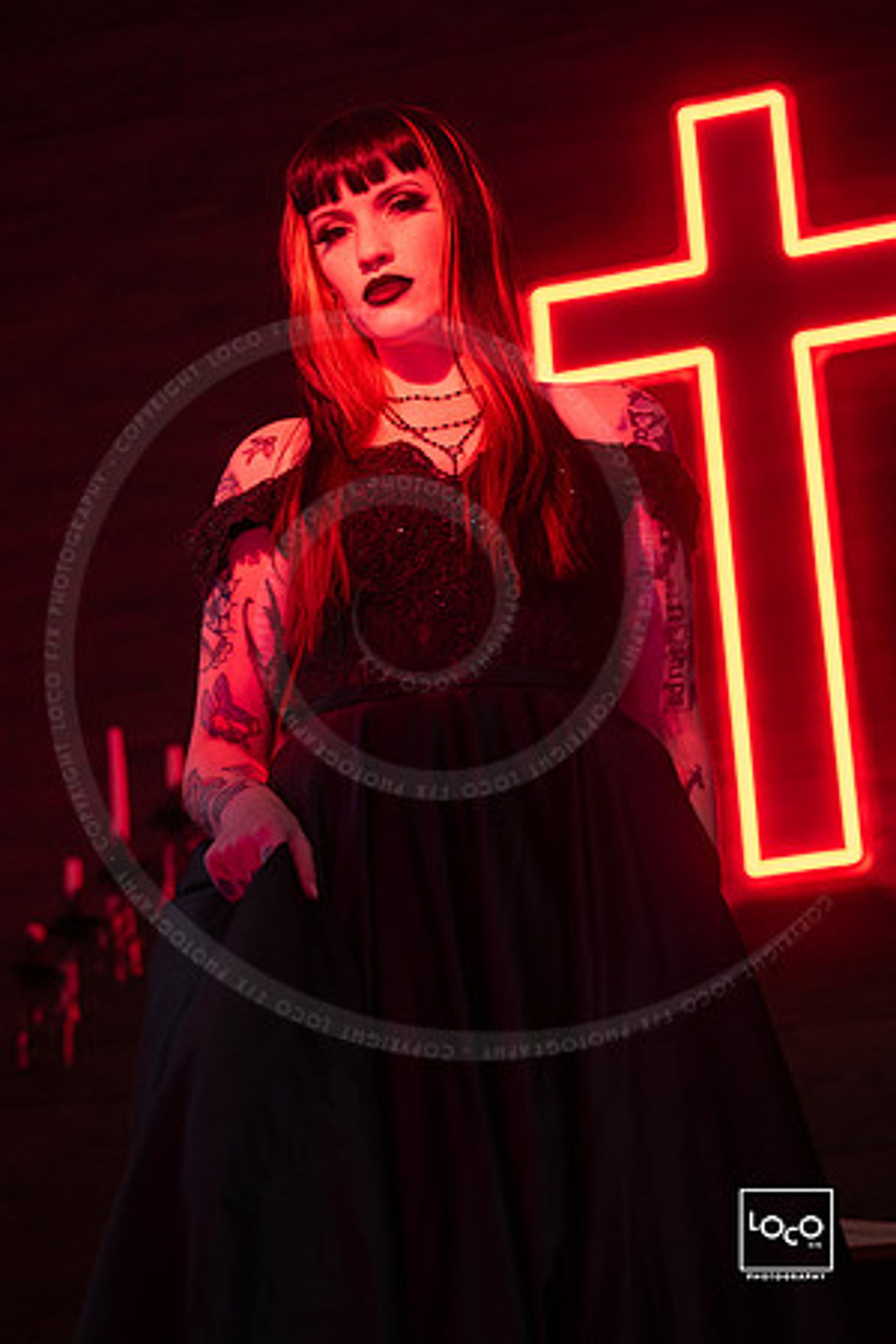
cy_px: 672
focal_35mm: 82
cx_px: 448
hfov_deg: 16.7
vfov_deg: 24.8
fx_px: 3061
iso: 1600
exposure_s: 1/200
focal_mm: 82
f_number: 2.5
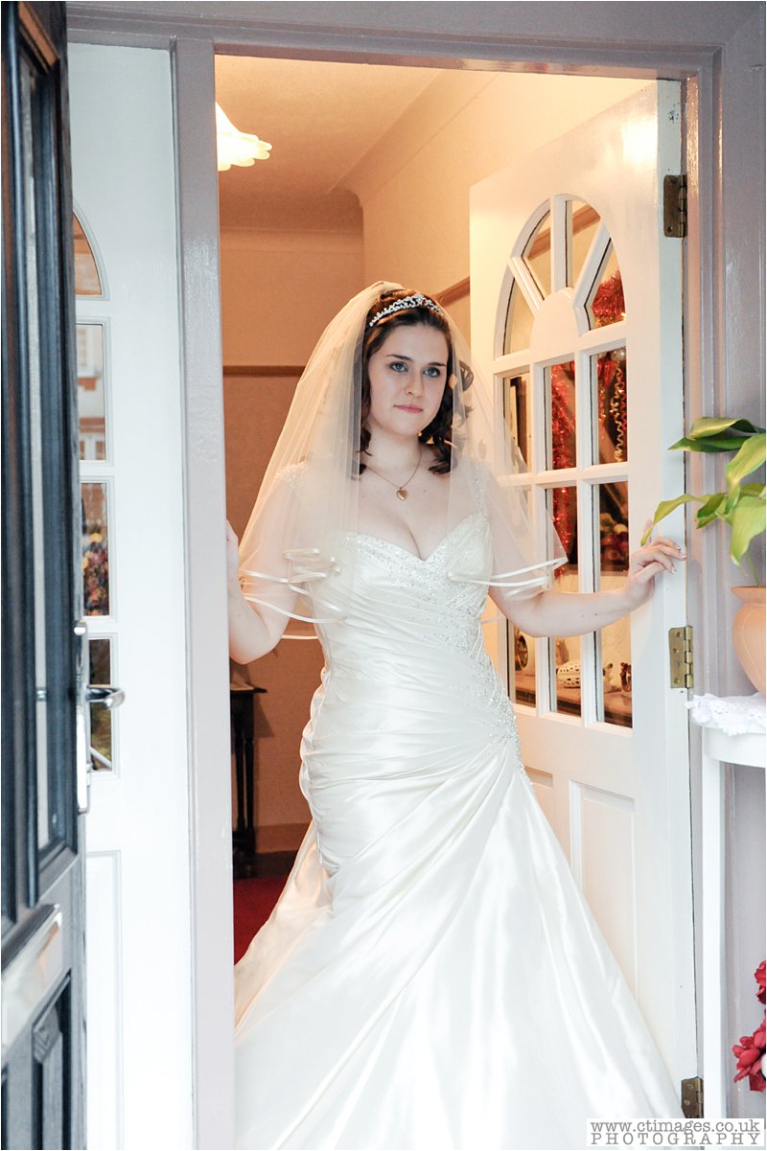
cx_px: 384
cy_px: 576
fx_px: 1599
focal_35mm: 50
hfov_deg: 27.0
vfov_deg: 39.6
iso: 4000
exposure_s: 1/125
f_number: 4.5
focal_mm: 50
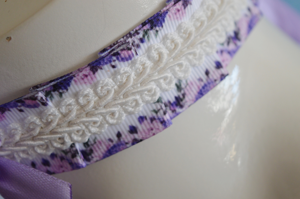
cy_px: 100
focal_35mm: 82
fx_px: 687
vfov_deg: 16.5
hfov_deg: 24.6
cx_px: 150
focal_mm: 55
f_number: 5.6
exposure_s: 1/100
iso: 640
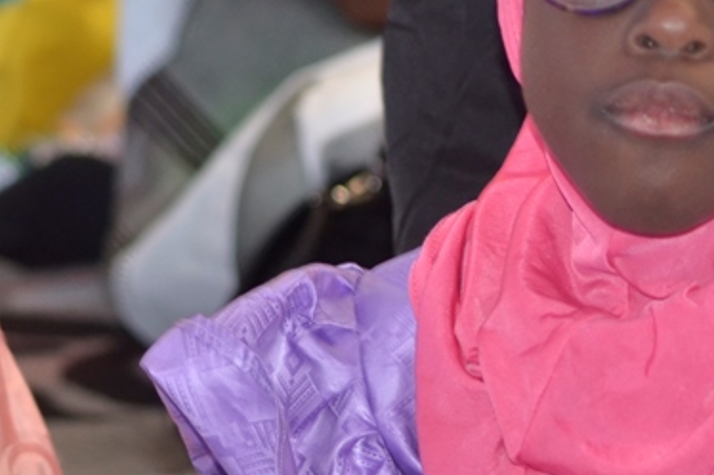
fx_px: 5689
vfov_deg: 4.8
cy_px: 107
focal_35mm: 287
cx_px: 517
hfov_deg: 7.2
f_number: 4
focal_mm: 70
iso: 640
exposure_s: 1/50
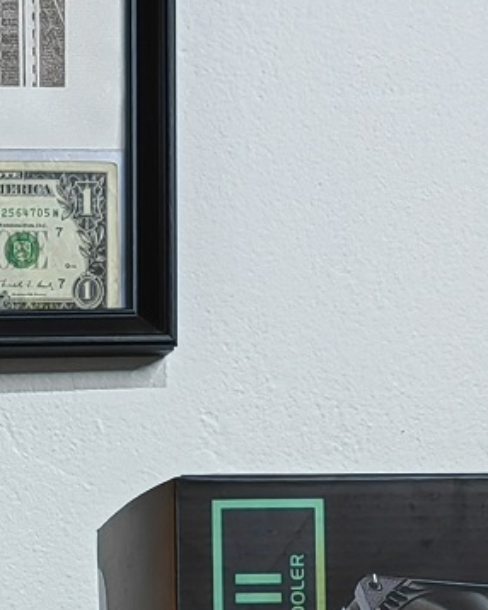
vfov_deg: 13.5
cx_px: -445
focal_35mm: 136
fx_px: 2453
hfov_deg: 10.5
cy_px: 860
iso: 125
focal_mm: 5.54
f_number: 1.8
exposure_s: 1/33.3
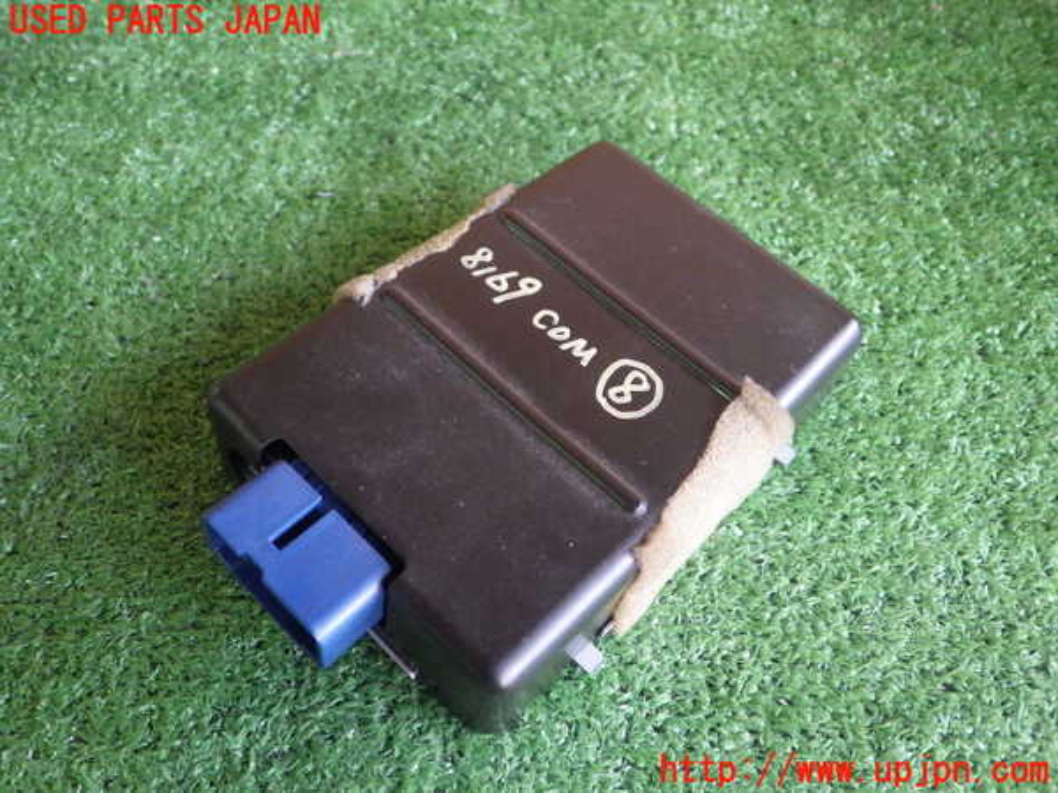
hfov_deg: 58.4
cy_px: 396
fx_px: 947
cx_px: 529
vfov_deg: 45.4
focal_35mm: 31
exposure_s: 1/45
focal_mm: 5.5
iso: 640
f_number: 2.3
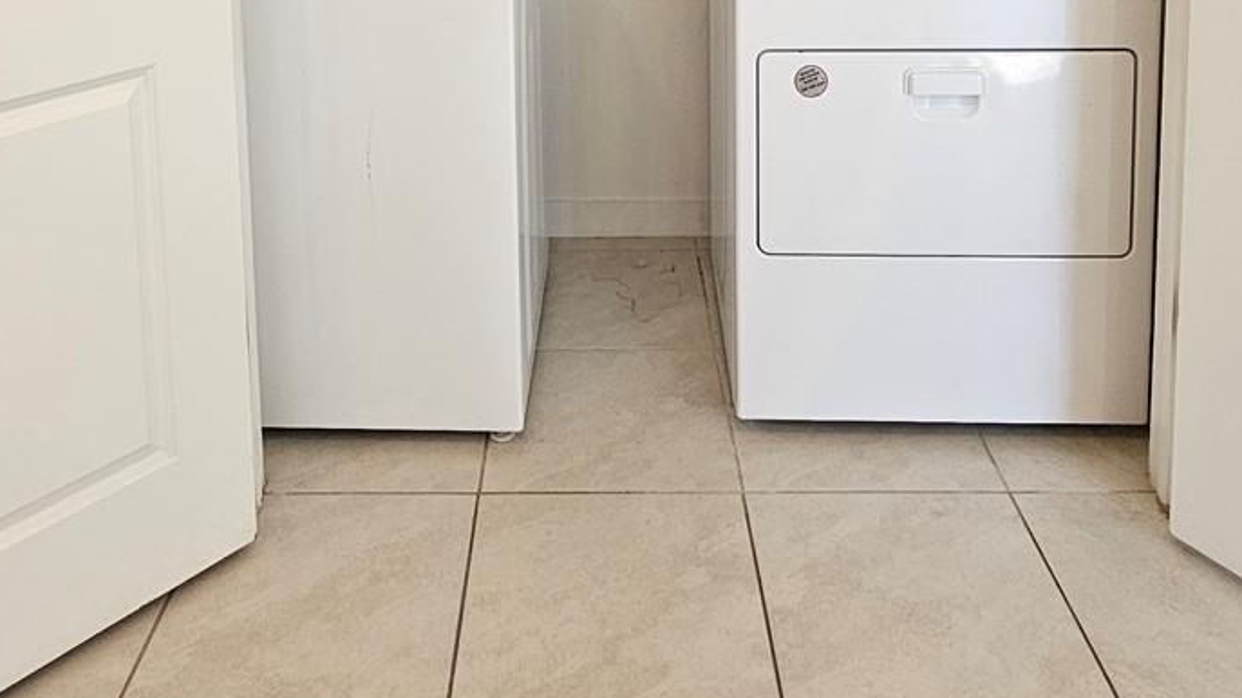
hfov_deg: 59.4
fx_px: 1086
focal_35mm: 33
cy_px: -166
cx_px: 559
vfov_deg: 29.8
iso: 80
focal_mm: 2.2
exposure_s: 1/120
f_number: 2.2
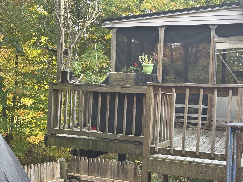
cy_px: 91
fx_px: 365
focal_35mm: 52
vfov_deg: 28.0
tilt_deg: -0.2
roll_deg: -2.4
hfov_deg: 36.8
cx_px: 122
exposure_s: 1/71
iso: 50
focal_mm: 5.96
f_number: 1.6
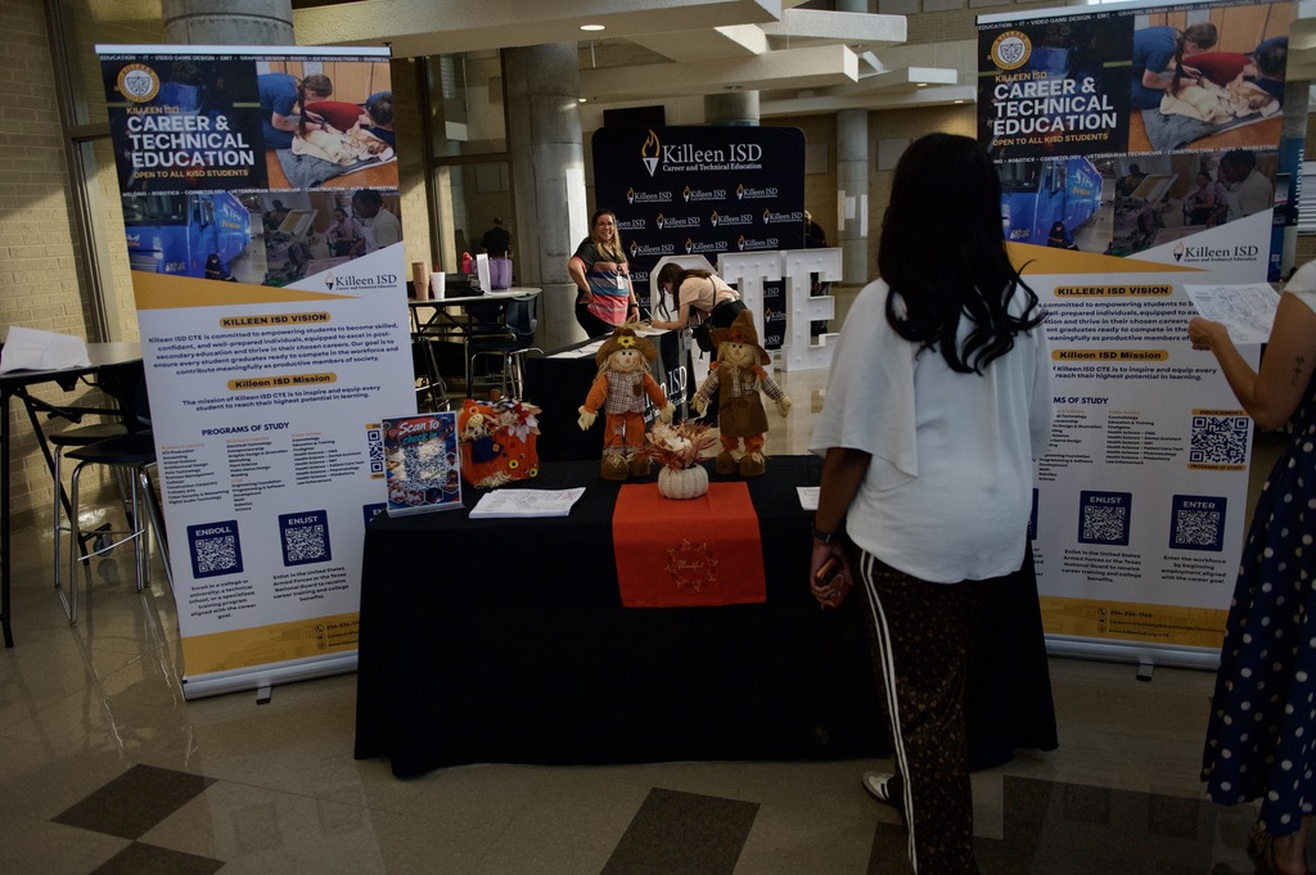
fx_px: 986
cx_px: 658
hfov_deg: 67.4
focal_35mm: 27
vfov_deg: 47.9
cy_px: 438
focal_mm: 27
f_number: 2.8
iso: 2500
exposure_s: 1/640
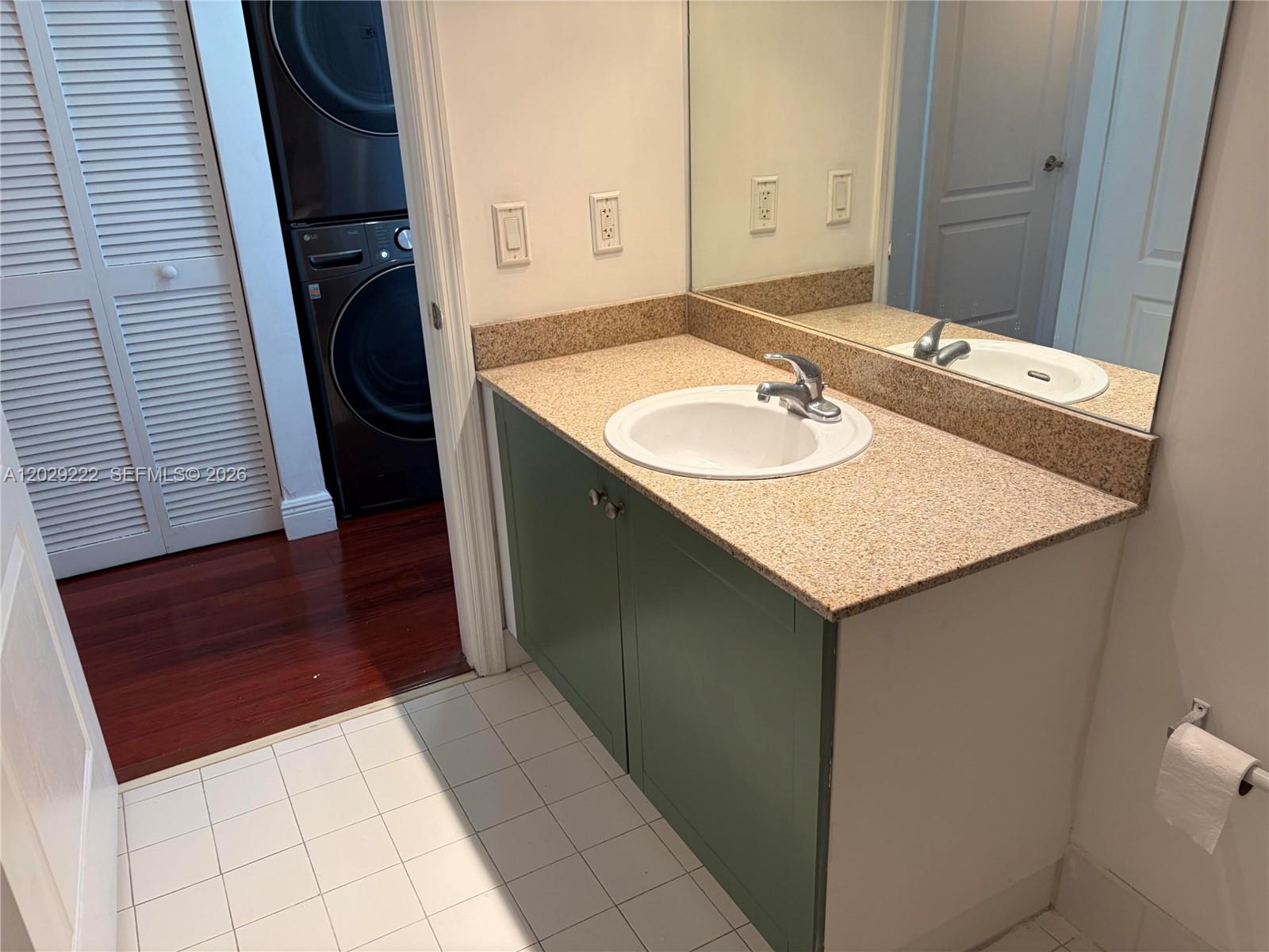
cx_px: 634
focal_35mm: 26
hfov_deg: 67.3
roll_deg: +3.0
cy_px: 476
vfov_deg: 53.1
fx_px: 953
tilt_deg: -22.7
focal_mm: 5.96
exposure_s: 1/60
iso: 64
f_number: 1.6
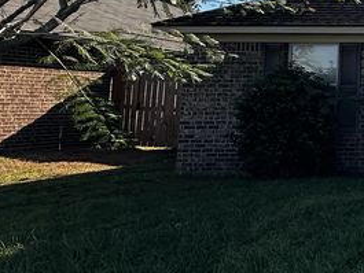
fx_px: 568
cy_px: 54
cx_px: 607
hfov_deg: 23.7
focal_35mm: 54
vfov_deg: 26.5
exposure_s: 1/1453
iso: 50
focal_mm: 2.22
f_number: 2.2
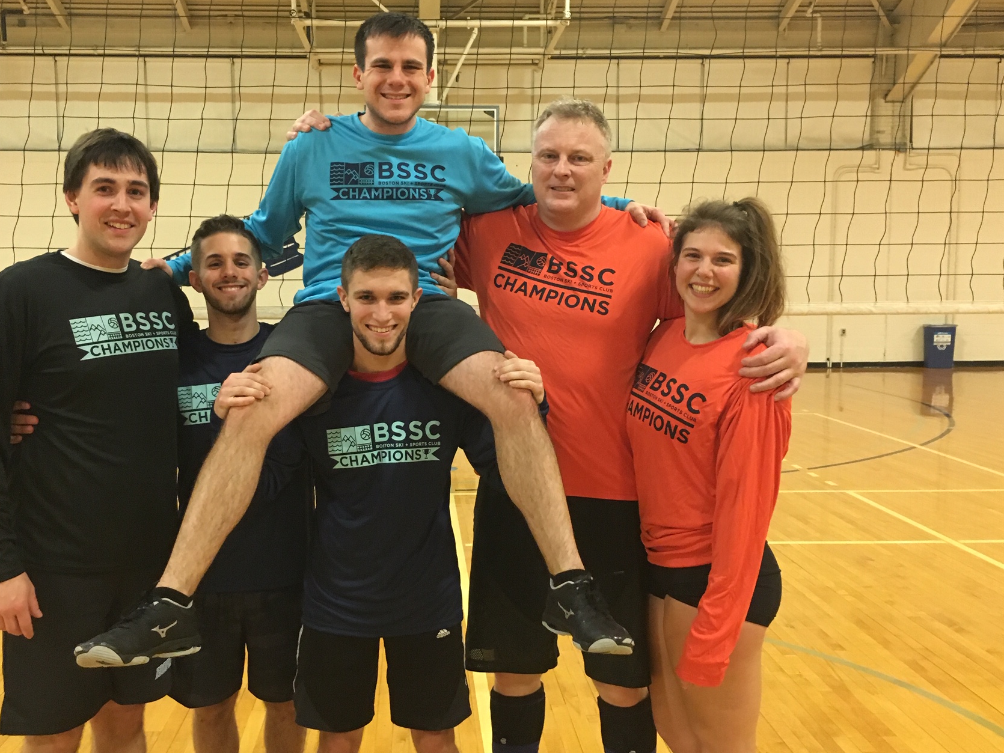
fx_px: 1015
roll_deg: -0.9
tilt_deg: -6.1
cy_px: 390
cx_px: 453
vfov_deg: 40.7
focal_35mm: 35
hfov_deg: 52.5
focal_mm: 4.15
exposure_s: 1/24
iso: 200
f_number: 2.2
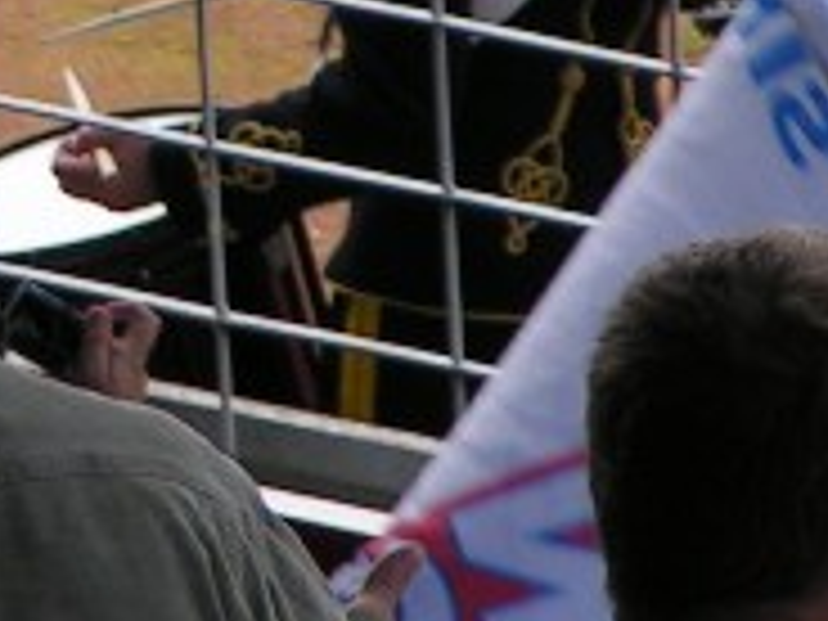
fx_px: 22508
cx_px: -320
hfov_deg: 2.1
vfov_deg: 1.6
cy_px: -328
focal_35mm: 941
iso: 50
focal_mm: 33
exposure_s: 1/400
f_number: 3.5
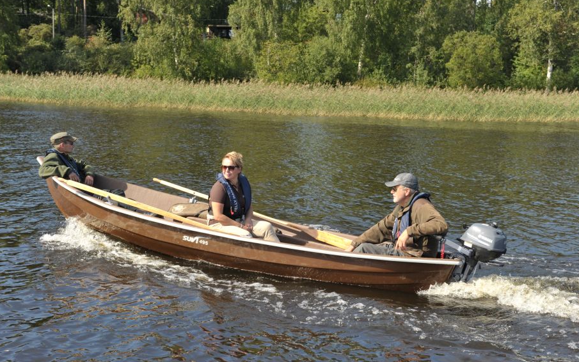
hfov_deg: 37.5
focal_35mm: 54
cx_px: 283
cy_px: 206
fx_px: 852
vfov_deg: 24.0
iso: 640
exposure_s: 1/1000
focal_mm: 48
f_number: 6.3
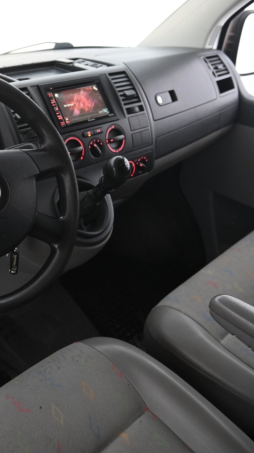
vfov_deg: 52.8
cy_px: 226
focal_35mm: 38
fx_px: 455
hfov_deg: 29.1
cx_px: -1
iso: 2000
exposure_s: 1/15
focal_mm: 24
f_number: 4
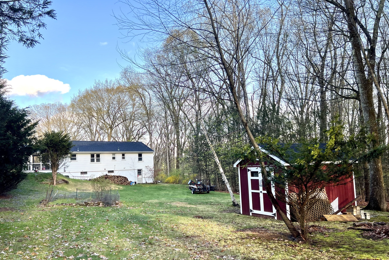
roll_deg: +3.0
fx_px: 303
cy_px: 149
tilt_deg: +4.8
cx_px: 191
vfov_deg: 46.3
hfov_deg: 65.5
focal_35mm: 28
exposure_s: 1/533
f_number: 1.5
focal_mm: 5.7
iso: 50
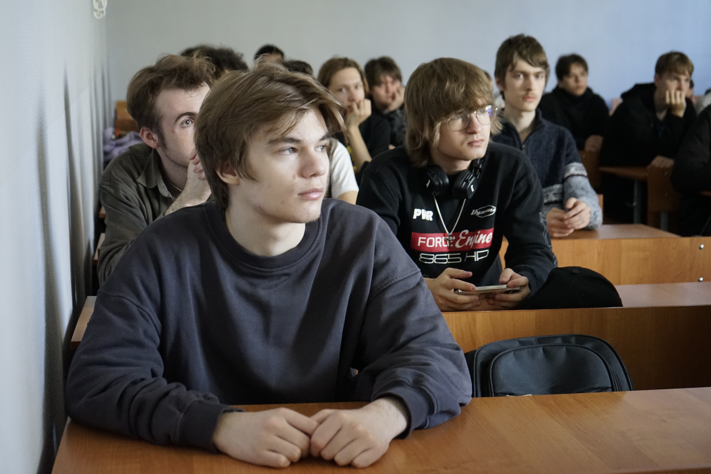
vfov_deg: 23.8
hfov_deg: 35.1
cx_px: 356
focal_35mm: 57
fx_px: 1126
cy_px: 237
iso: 5000
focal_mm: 57
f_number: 5
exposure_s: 1/160
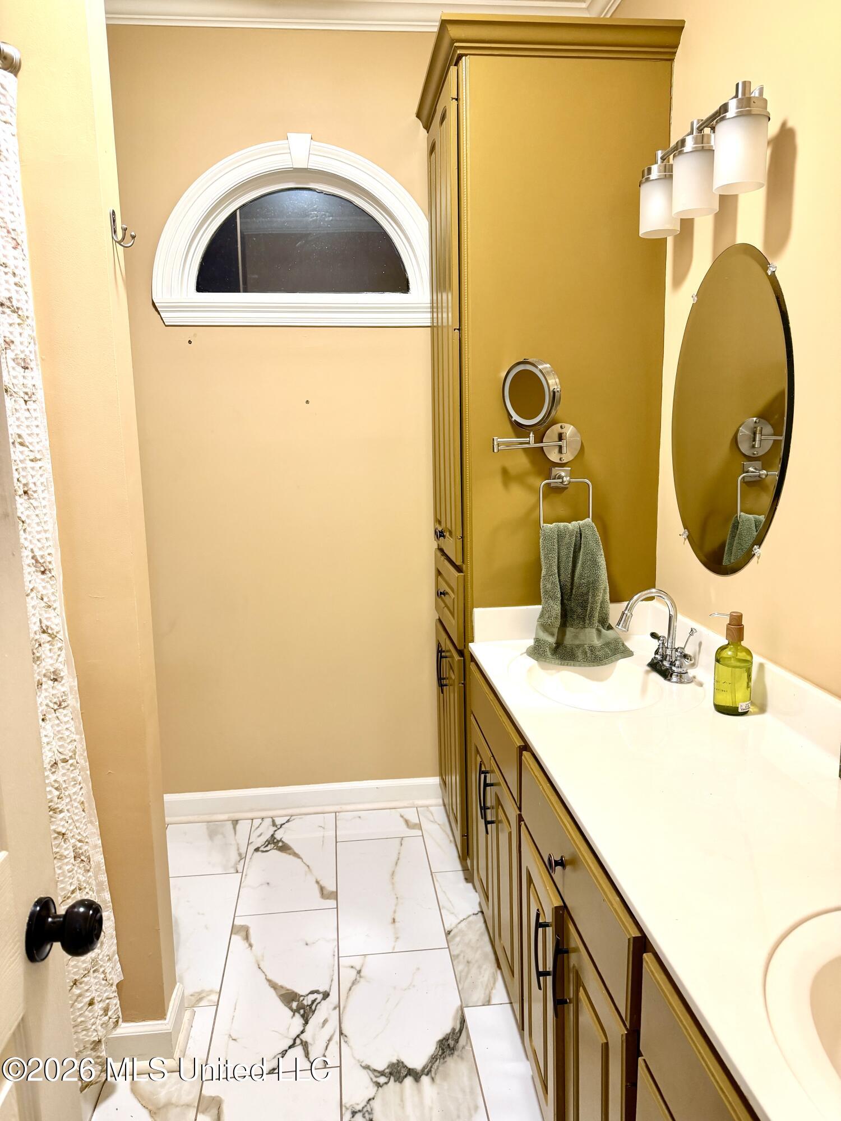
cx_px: 420
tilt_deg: -9.8
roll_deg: +0.7
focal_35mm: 24
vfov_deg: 71.6
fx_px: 777
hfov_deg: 56.8
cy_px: 560
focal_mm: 6.76
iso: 160
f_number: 1.78
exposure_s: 1/60
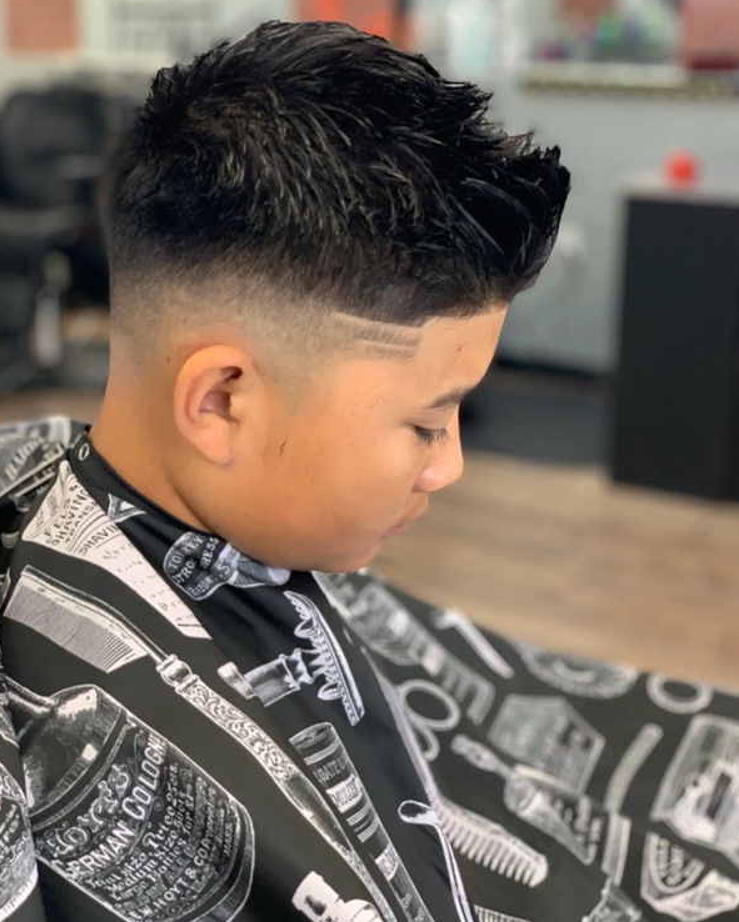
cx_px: 369
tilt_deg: -15.6
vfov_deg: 34.1
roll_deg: -1.0
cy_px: 446
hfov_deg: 27.6
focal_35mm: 55
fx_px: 1503
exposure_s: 1/60
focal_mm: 6
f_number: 2.4
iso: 160
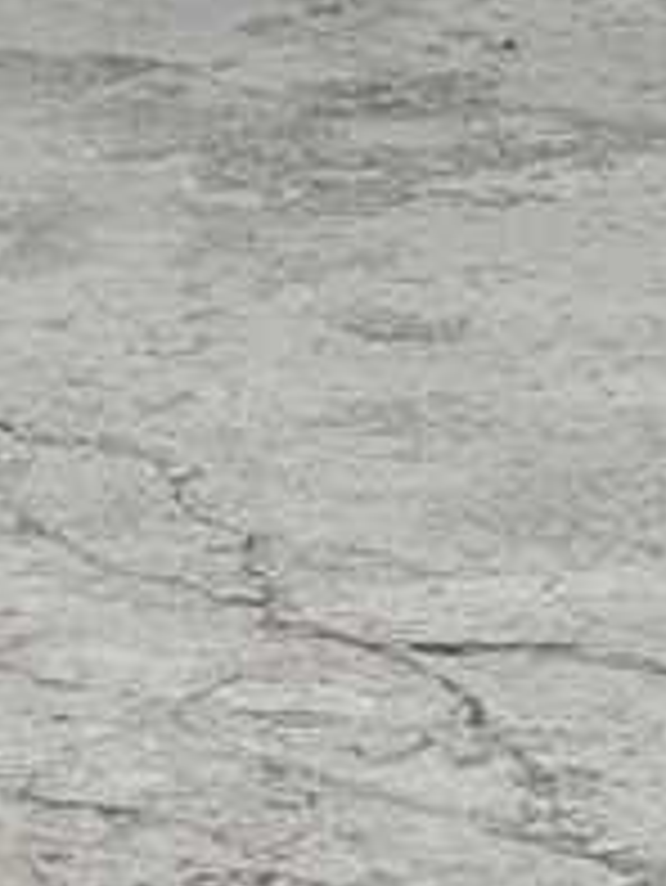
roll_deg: +1.7
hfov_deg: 5.4
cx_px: -1026
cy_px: -1498
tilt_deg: +0.7
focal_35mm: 263
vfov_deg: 7.0
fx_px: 6739
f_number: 1.78
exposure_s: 1/220
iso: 200
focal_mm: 6.76
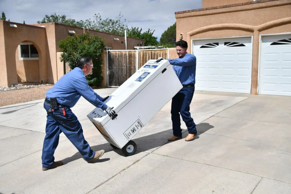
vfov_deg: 40.0
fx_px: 267
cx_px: 146
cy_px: 97
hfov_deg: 57.2
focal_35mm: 33
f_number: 2.8
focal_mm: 22
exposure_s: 1/6400
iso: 125
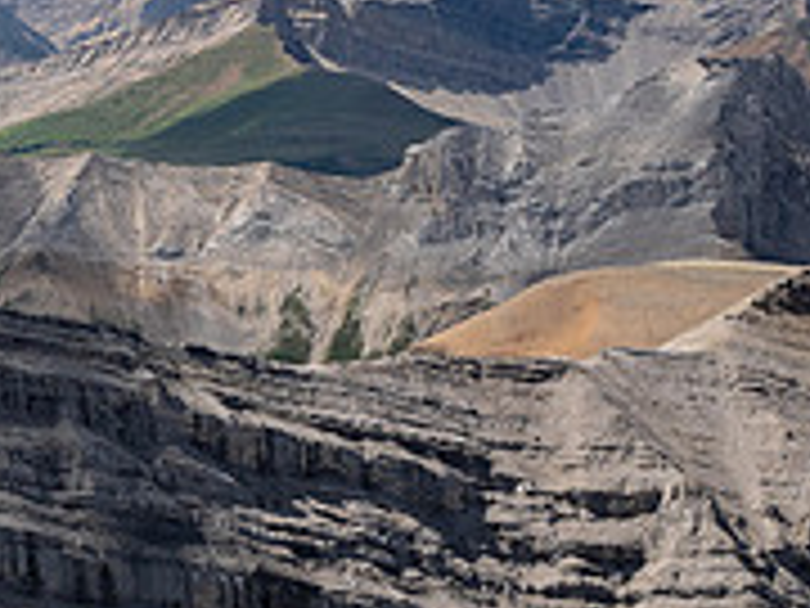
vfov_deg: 7.2
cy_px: 205
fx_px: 4820
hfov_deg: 9.6
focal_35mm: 206
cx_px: 176
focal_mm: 32
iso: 200
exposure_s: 1/125
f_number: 8
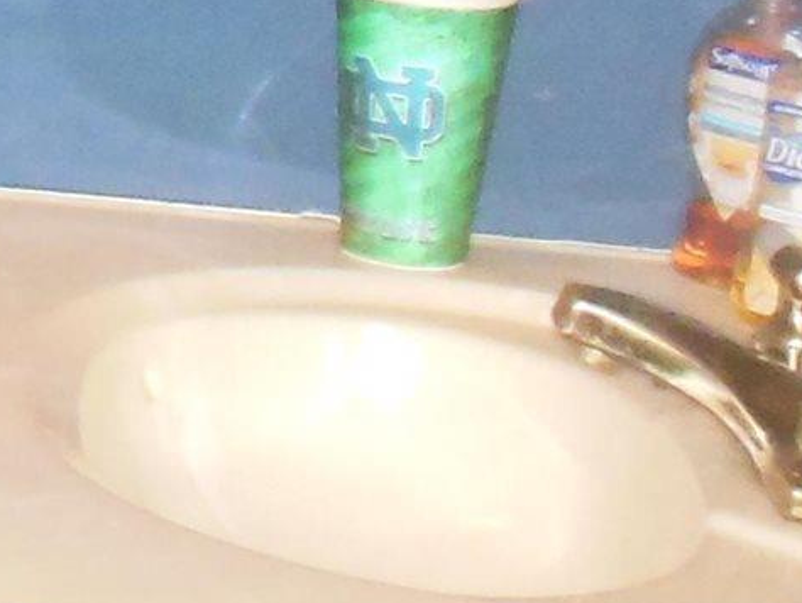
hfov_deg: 10.5
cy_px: -334
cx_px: -1101
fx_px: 3755
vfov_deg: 8.9
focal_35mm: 162
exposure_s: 1/25
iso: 640
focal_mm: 4.5
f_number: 3.2
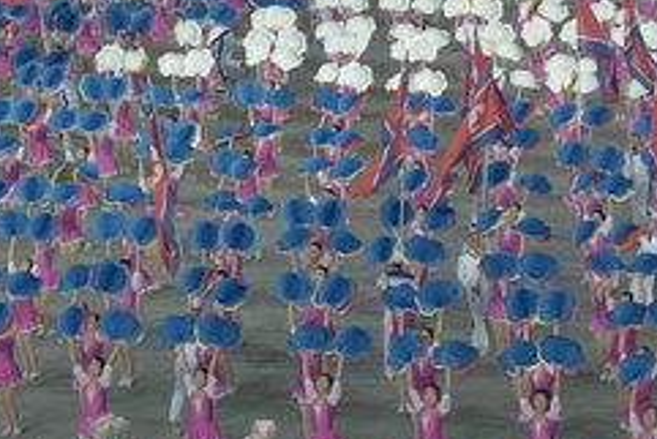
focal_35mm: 224
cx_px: 799
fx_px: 4090
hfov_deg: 9.1
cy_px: -153
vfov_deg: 6.1
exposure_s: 1/1600
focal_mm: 50
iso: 2000
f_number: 4
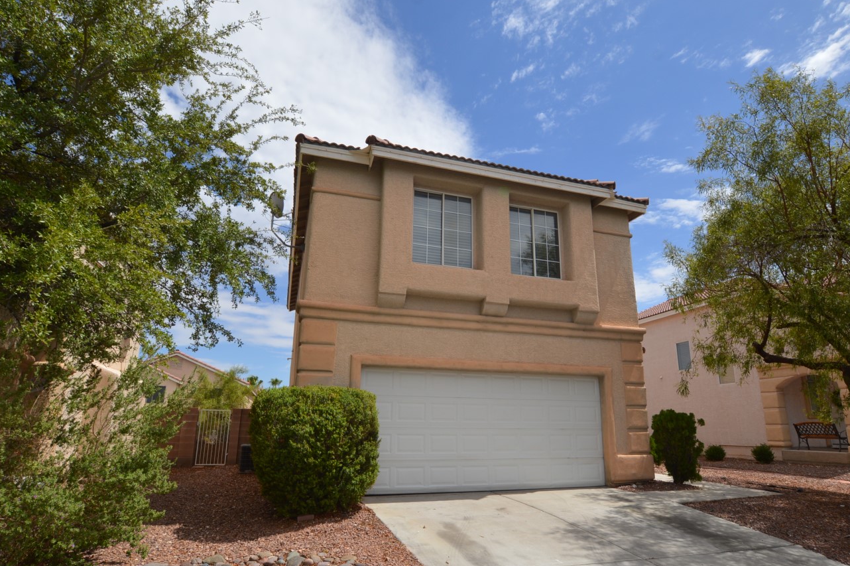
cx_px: 442
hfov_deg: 86.9
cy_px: 313
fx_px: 448
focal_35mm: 19
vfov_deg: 64.3
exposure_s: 1/200
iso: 100
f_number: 11
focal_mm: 10
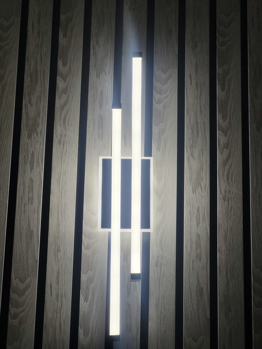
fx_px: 767
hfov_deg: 19.4
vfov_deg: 25.7
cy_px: 174
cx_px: 131
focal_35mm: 76
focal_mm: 7.12
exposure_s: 1/144
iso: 25
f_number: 2.4
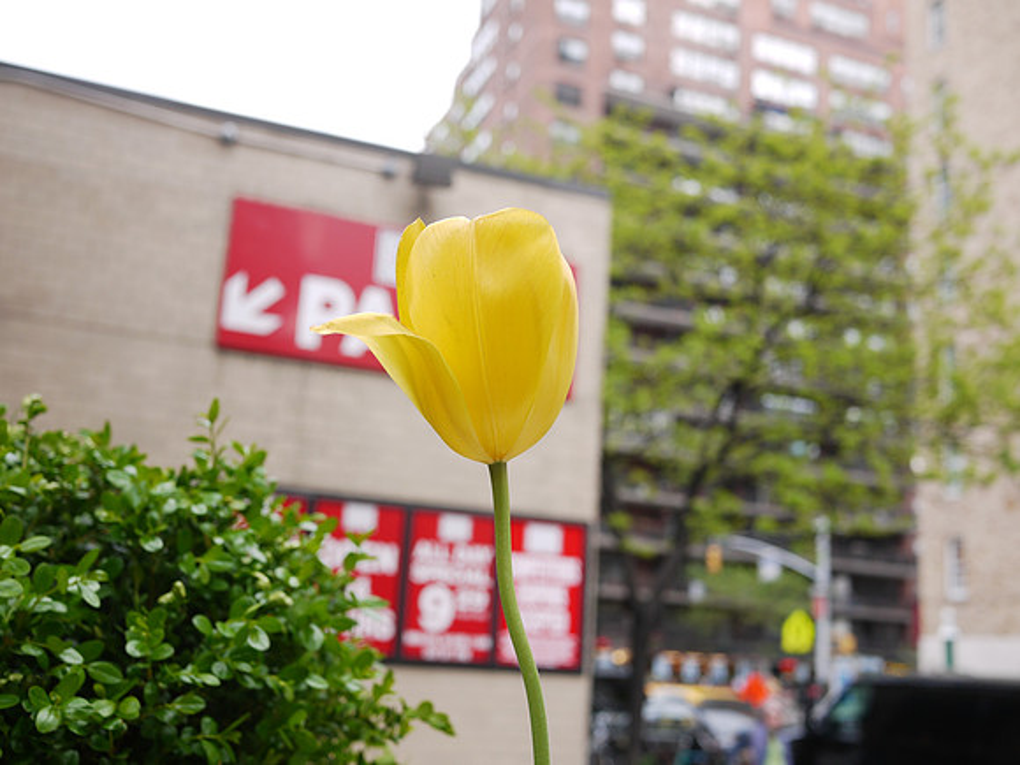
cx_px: 510
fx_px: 1179
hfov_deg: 46.8
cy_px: 382
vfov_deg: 36.0
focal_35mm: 40
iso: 100
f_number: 3.5
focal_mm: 20
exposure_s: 1/125
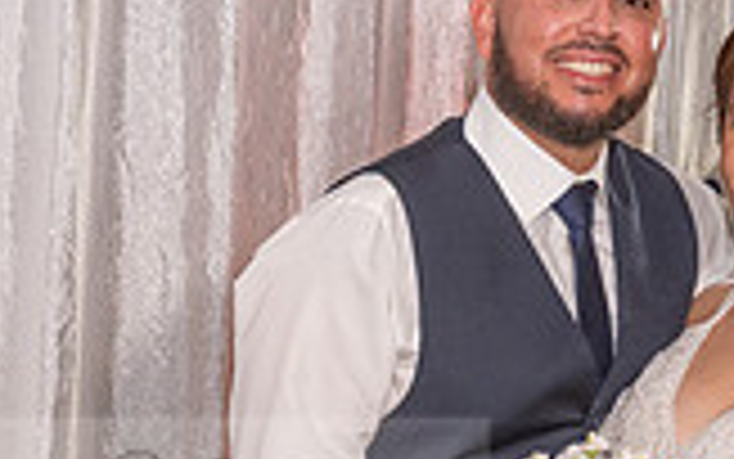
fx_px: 2101
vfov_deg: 12.2
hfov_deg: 19.5
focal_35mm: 105
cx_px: 108
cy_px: 524
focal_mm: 29
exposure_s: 1/200
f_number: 4.5
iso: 1600
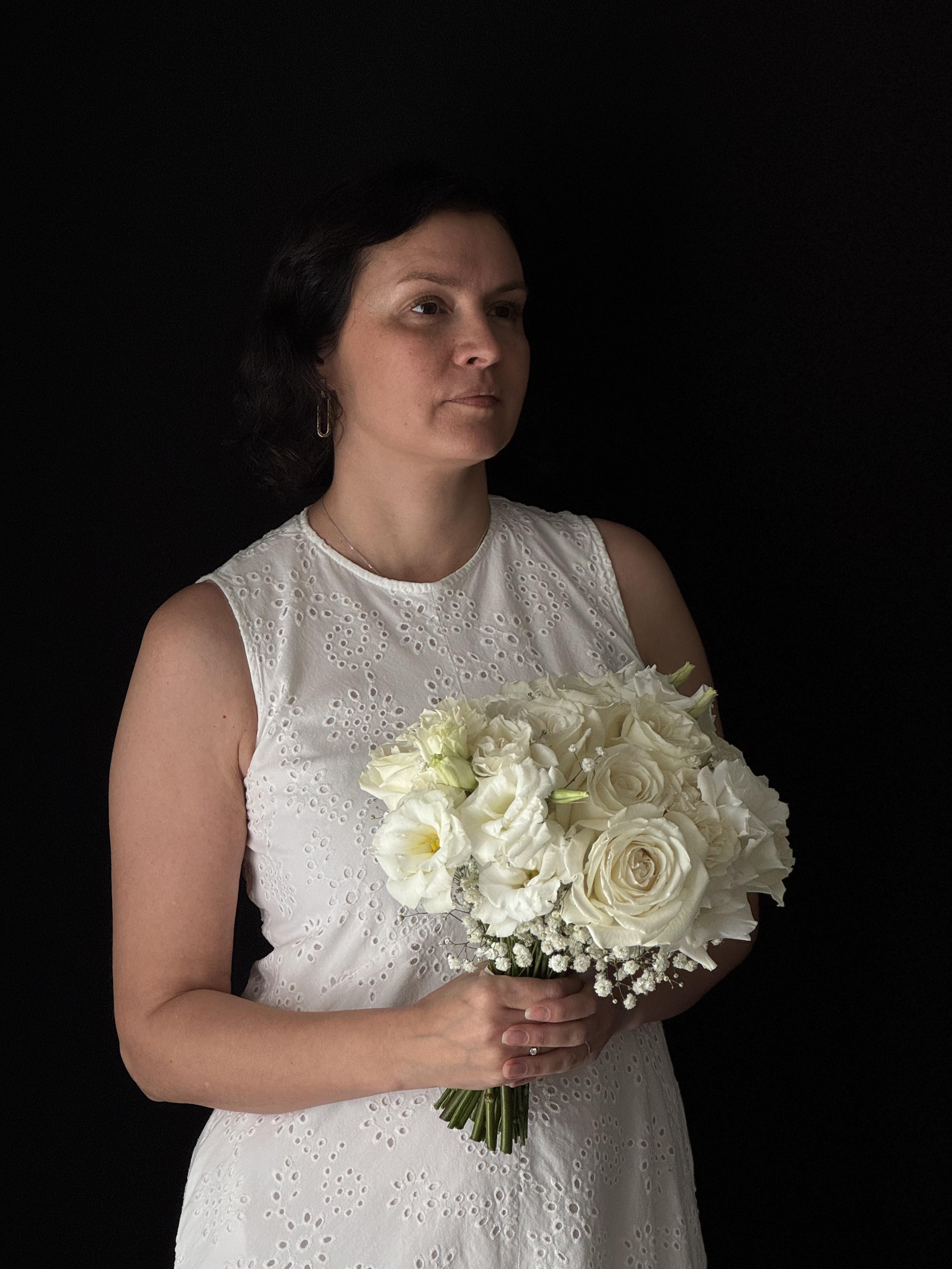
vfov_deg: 25.3
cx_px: 476
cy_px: 634
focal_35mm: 77
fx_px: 2824
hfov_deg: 19.1
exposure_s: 1/99
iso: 64
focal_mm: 9
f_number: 2.8
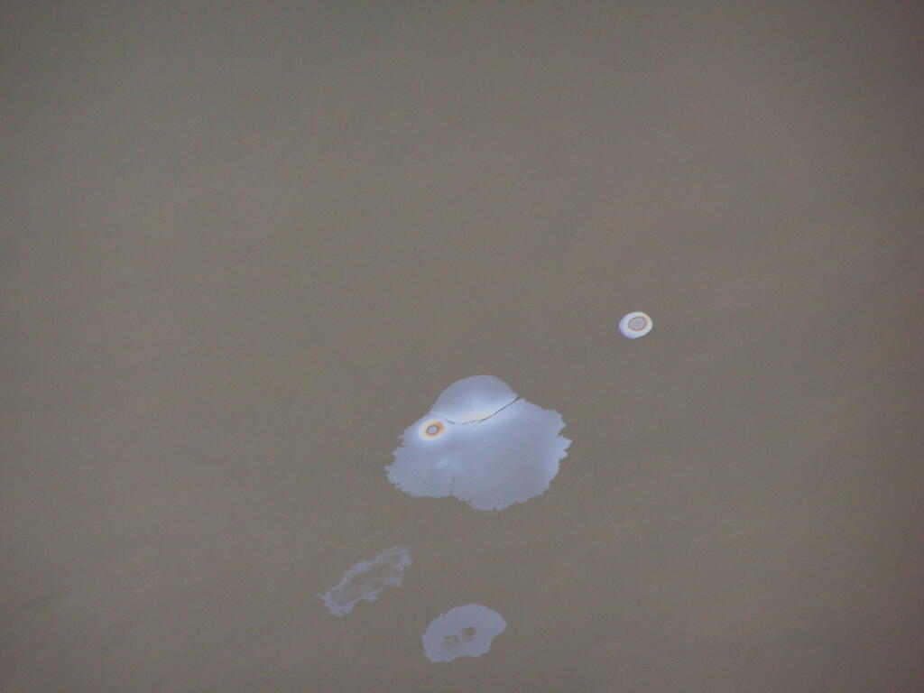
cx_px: 462
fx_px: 10143
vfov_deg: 3.9
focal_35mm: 380
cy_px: 346
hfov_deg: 5.2
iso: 140
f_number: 3.7
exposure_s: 1/250
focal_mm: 63
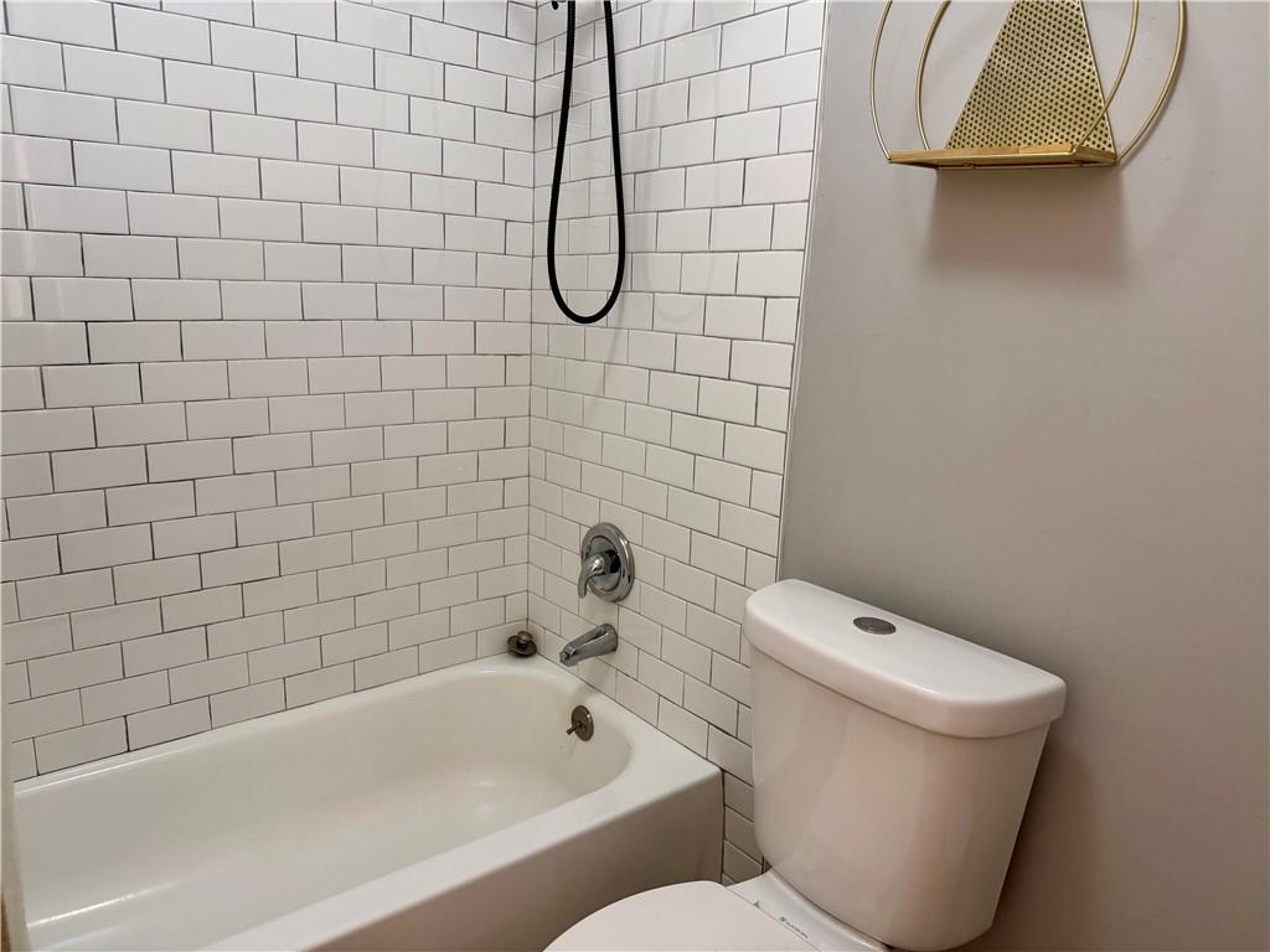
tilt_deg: -12.4
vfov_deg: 56.8
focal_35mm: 24
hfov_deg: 71.6
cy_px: 476
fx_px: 881
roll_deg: -0.7
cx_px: 635
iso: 200
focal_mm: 6.76
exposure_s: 1/60
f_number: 1.78
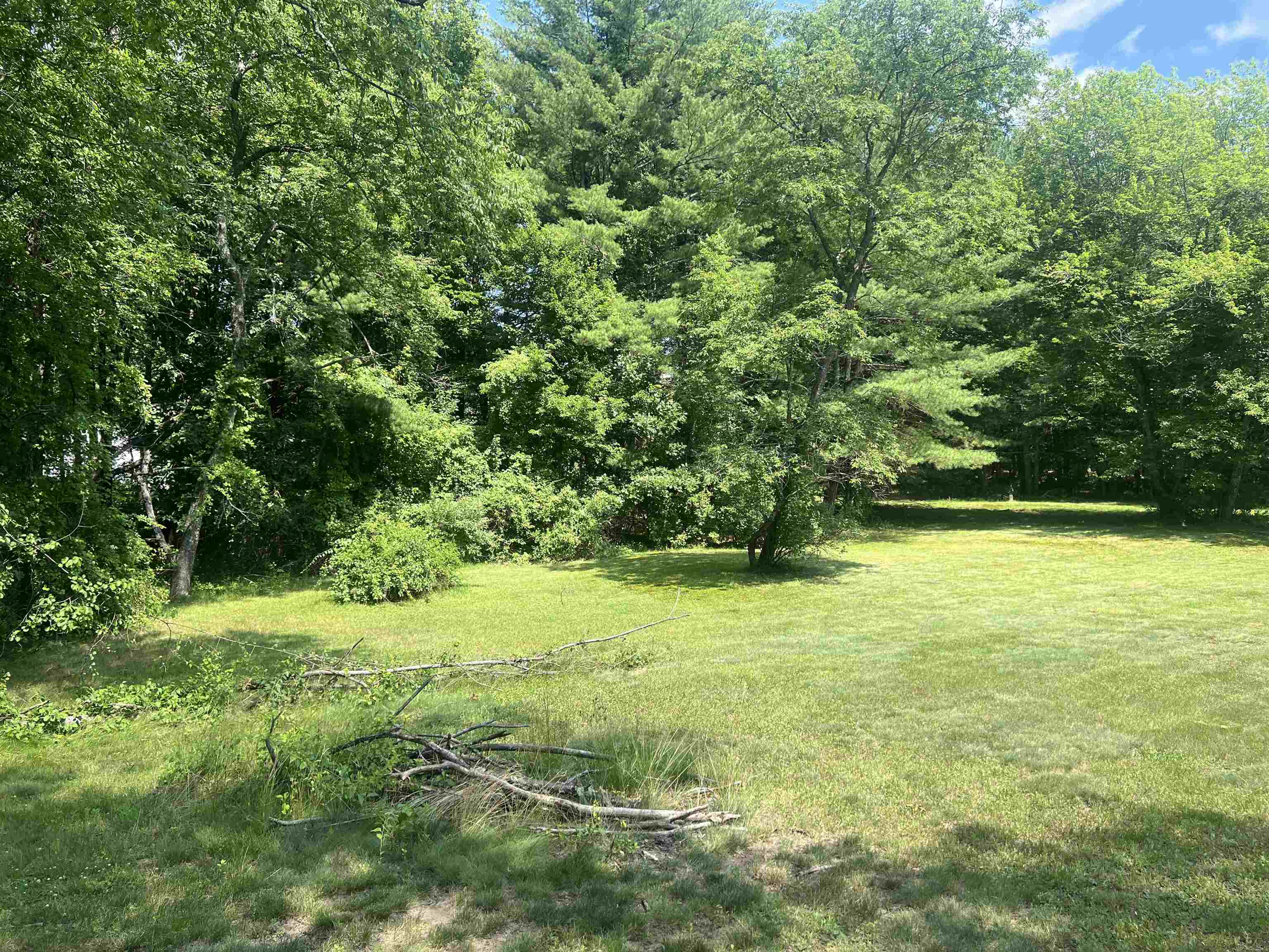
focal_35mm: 26
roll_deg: -0.4
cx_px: 634
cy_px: 476
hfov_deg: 67.3
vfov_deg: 53.1
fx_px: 953
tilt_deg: -1.2
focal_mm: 5.7
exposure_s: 1/1009
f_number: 1.5
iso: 50
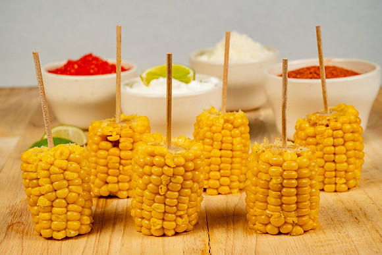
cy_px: 128
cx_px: 191
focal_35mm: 98
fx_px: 1040
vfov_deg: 14.0
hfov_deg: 20.8
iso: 800
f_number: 11
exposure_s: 1/200
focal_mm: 98
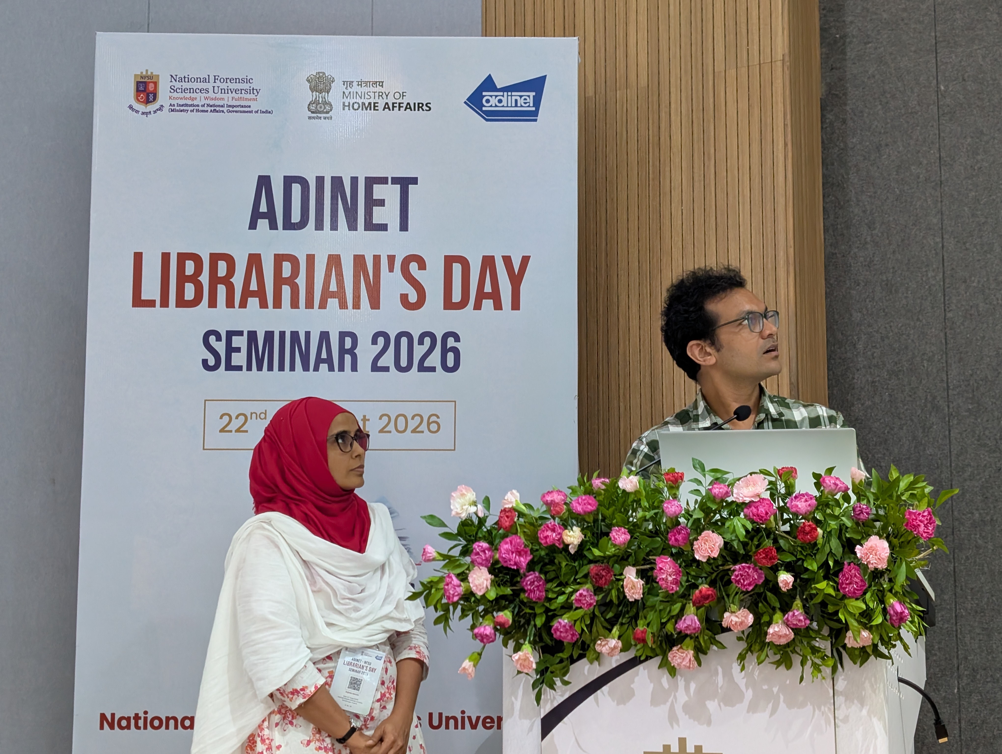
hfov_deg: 38.9
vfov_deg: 29.7
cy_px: 377
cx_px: 501
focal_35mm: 49
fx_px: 1420
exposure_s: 1/33.3
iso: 428
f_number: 1.68
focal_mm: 6.9
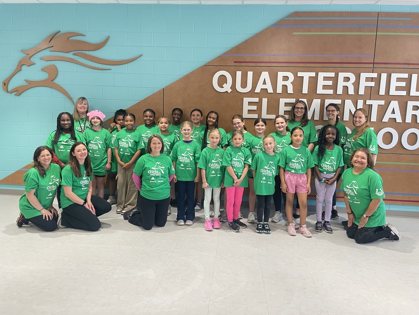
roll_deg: -1.5
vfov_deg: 53.1
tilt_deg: -7.7
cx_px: 210
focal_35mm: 26
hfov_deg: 67.3
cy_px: 158
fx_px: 315
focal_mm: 4.2
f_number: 1.6
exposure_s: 1/60
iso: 100
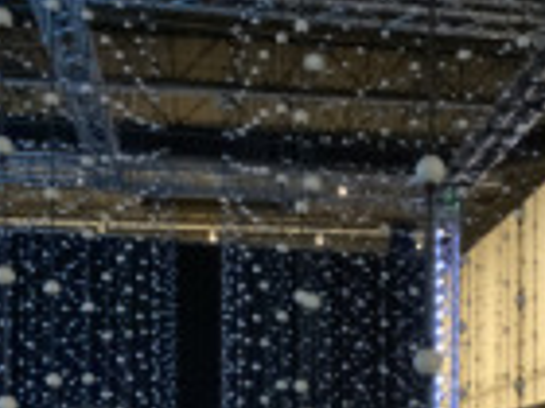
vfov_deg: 22.5
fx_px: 945
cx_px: 374
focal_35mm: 60
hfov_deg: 31.9
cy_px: 486
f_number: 2.2
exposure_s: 1/15
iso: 2000
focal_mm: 2.71
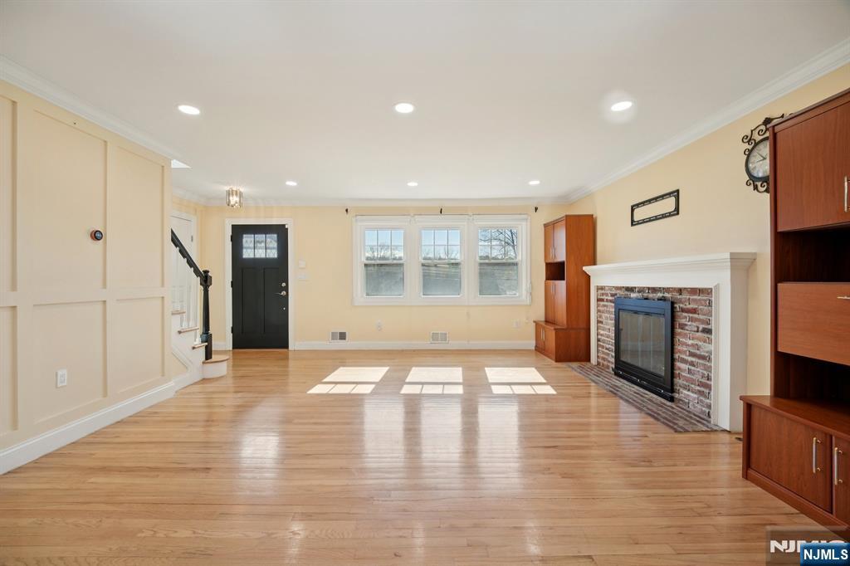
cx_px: 425
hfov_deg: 104.3
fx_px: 330
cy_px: 283
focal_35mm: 14
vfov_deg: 81.2
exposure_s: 1/30
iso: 160
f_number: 9
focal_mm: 14
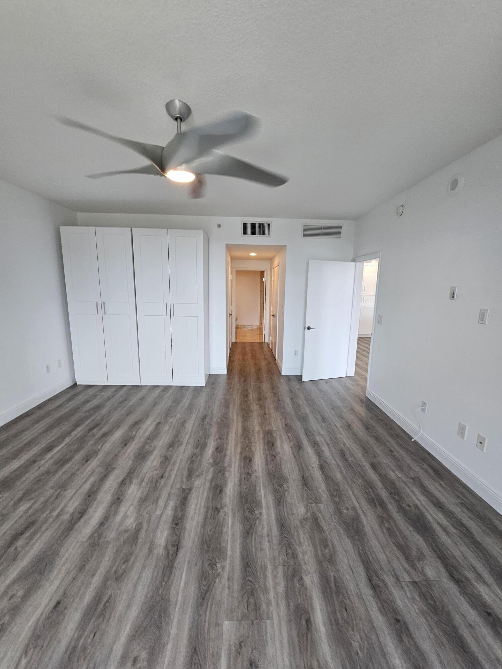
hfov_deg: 89.9
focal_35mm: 13
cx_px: 251
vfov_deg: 106.2
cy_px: 334
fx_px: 251
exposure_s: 1/60
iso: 80
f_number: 2.2
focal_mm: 2.2
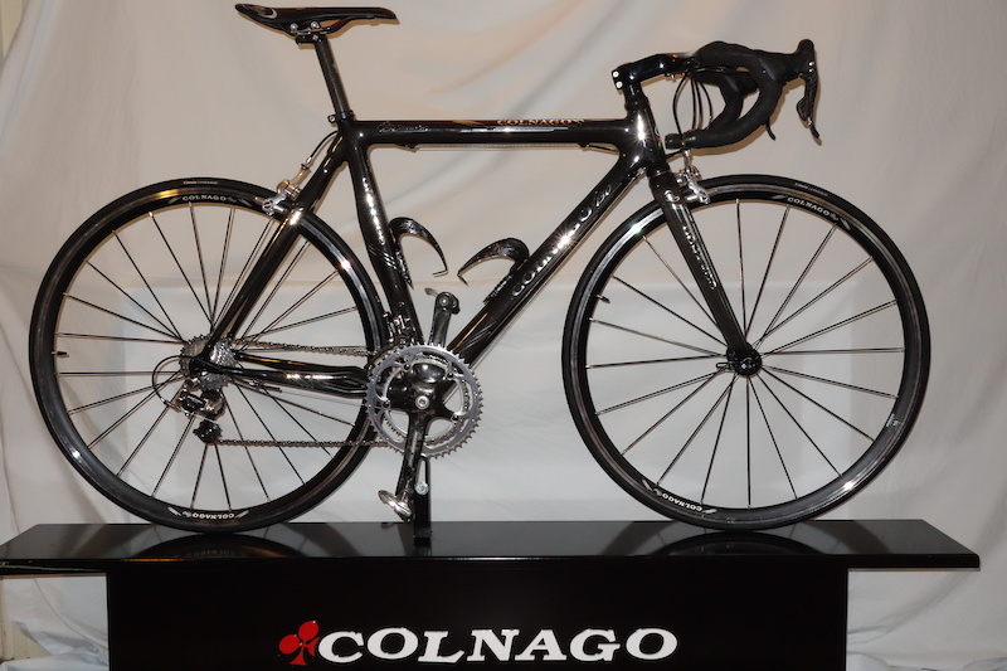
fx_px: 1063
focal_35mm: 38
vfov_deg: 35.0
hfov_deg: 50.7
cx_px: 504
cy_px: 336
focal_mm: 14.07
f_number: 11
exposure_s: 1/30
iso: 1600
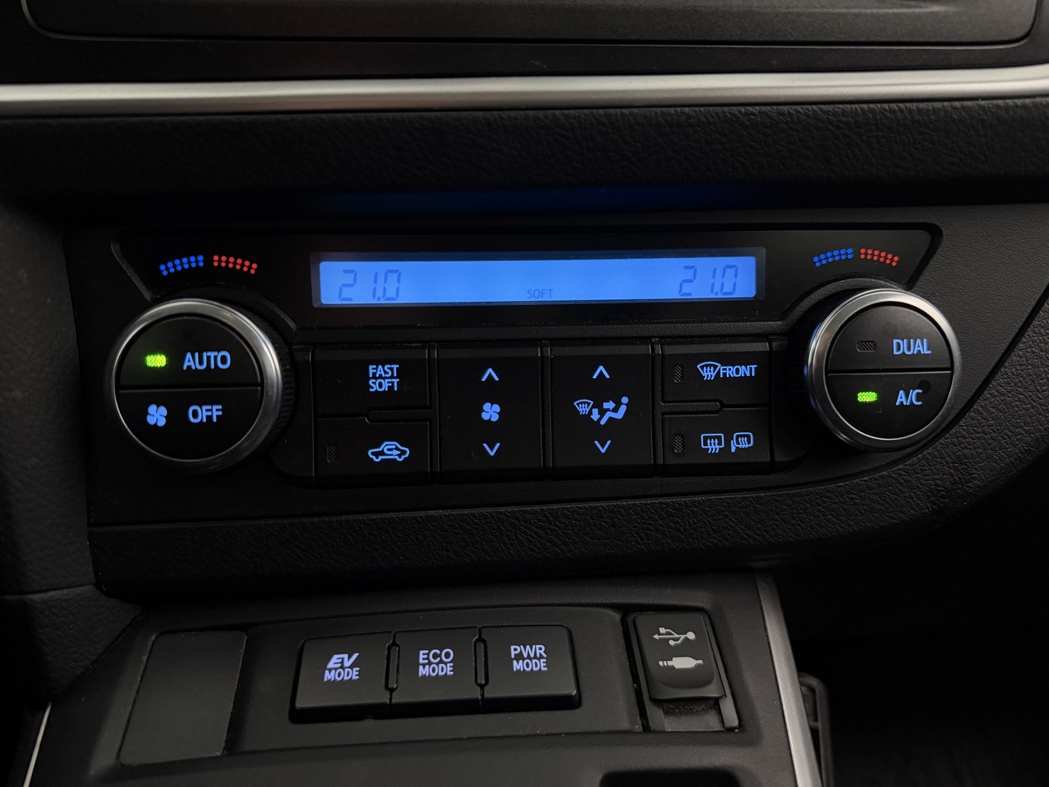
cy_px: 394
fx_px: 727
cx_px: 524
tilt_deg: -11.1
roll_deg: +0.6
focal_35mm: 24
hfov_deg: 71.6
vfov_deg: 56.8
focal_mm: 6.76
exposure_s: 1/54
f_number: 1.78
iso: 800
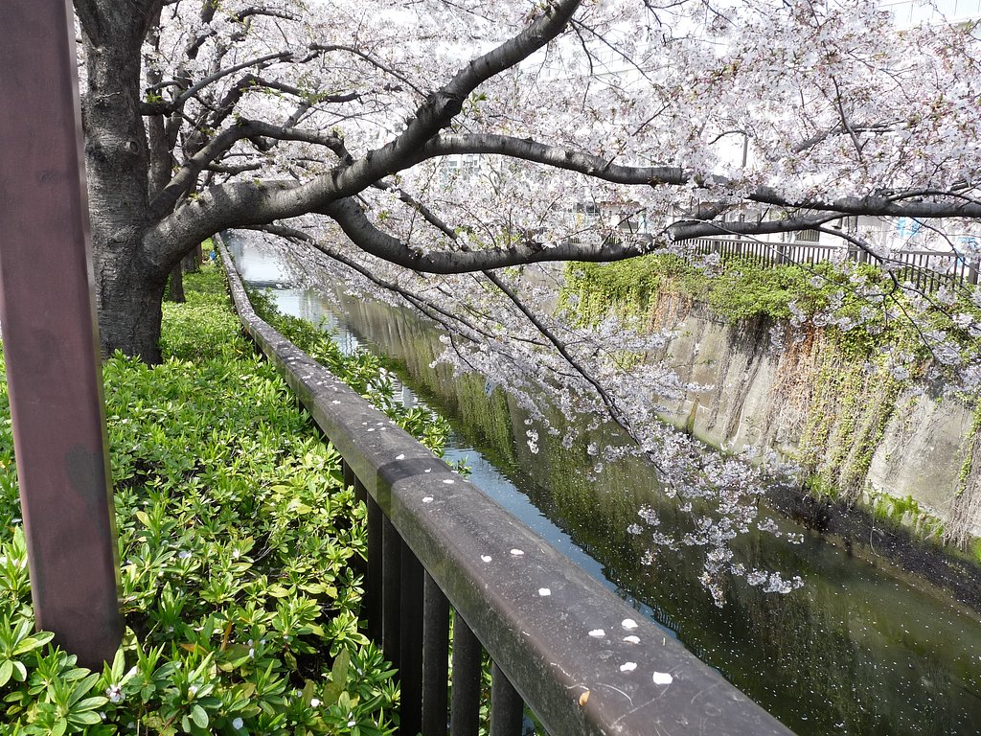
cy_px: 368
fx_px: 765
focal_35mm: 27
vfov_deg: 51.4
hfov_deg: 65.3
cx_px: 490
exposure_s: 1/250
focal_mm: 4.8
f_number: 4
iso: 100
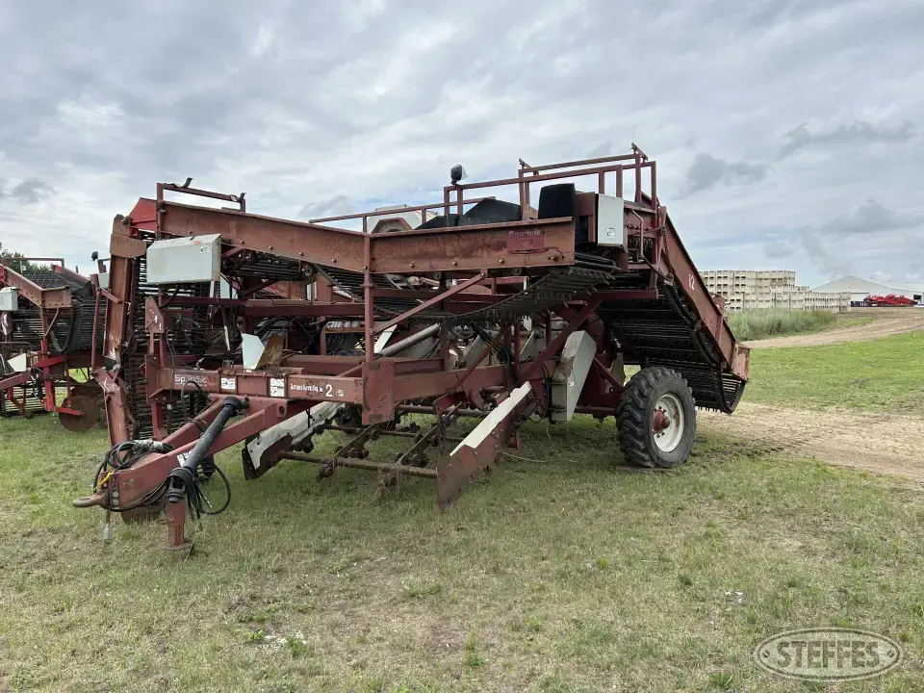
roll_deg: +0.0
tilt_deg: -1.9
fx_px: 694
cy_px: 346
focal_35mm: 26
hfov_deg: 67.3
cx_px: 462
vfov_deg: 53.1
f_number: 1.5
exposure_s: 1/2915
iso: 50
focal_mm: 5.7
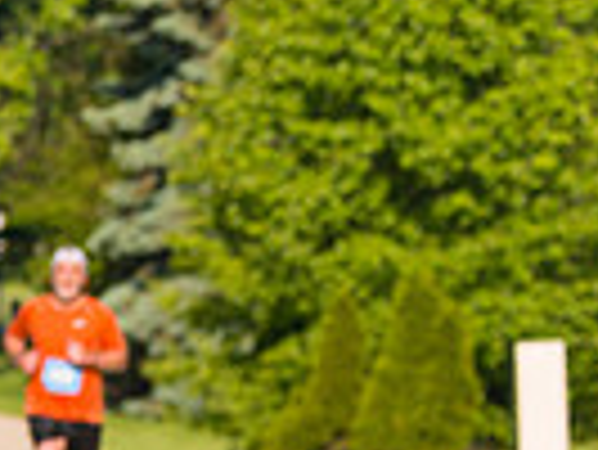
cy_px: 268
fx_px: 9441
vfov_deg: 2.7
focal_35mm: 546
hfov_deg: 3.6
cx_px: 1106
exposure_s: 1/2000
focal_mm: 130
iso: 400
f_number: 5.6
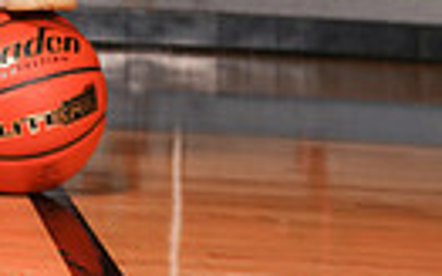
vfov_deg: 6.2
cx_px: -51
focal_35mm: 199
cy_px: -478
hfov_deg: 10.4
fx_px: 2398
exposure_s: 1/200
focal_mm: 57
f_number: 6.3
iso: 250
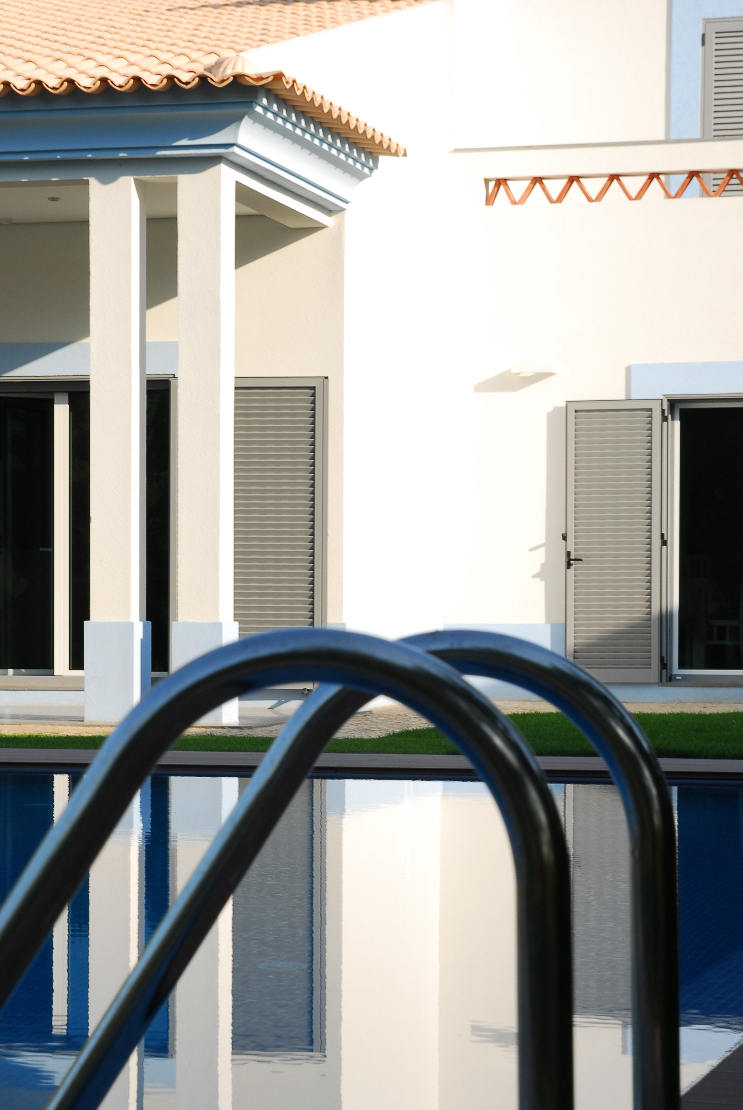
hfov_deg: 13.2
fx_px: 3210
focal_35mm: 104
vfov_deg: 19.6
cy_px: 684
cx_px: 339
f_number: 9
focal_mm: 50
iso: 100
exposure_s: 1/125
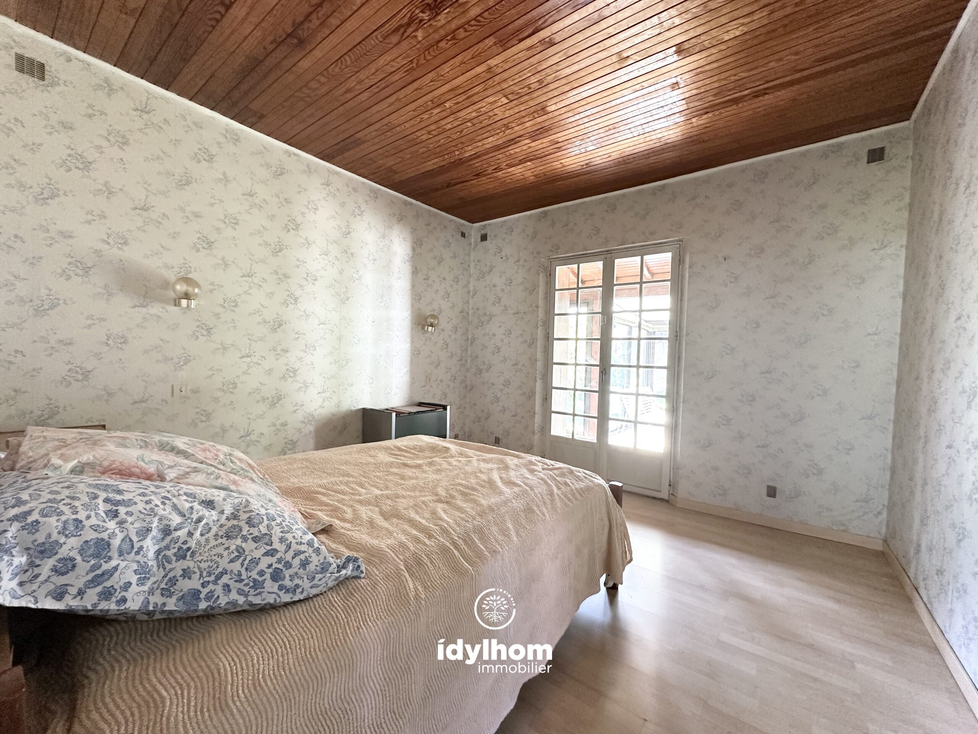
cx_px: 489
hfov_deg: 102.1
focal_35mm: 14
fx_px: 396
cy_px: 367
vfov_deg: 85.7
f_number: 2.2
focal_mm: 2.22
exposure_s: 1/60
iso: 320
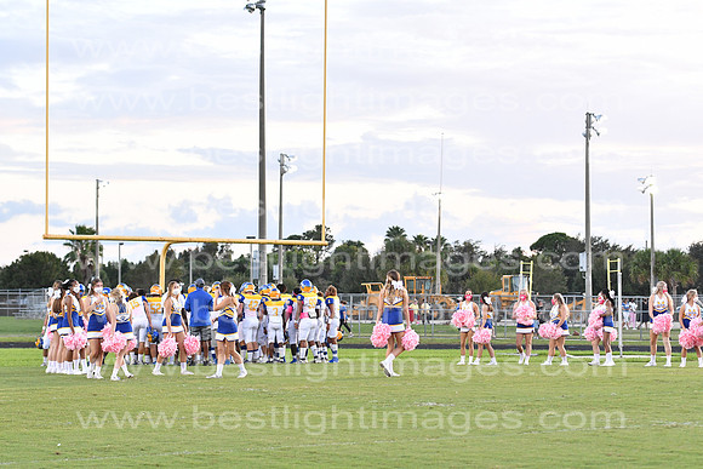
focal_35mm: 105
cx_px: 352
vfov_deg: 13.0
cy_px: 234
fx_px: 2051
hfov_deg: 19.5
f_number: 4
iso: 1600
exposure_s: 1/640
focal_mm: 70
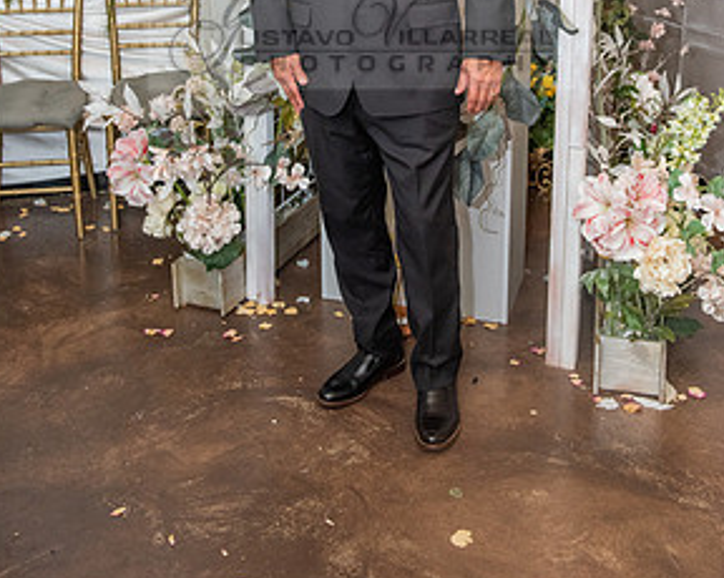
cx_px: 362
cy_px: 30
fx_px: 1006
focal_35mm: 47
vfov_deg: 30.3
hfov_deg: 39.6
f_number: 4.5
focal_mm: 32
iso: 1600
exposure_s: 1/125
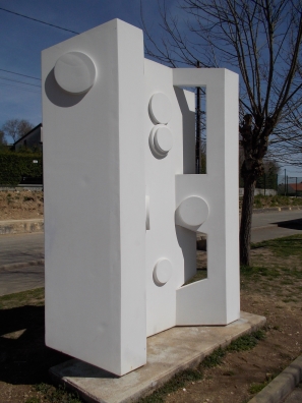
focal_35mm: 29
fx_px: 337
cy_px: 202
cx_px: 151
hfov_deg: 48.2
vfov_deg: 61.7
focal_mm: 4.1
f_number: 9.3
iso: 80
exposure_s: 1/400
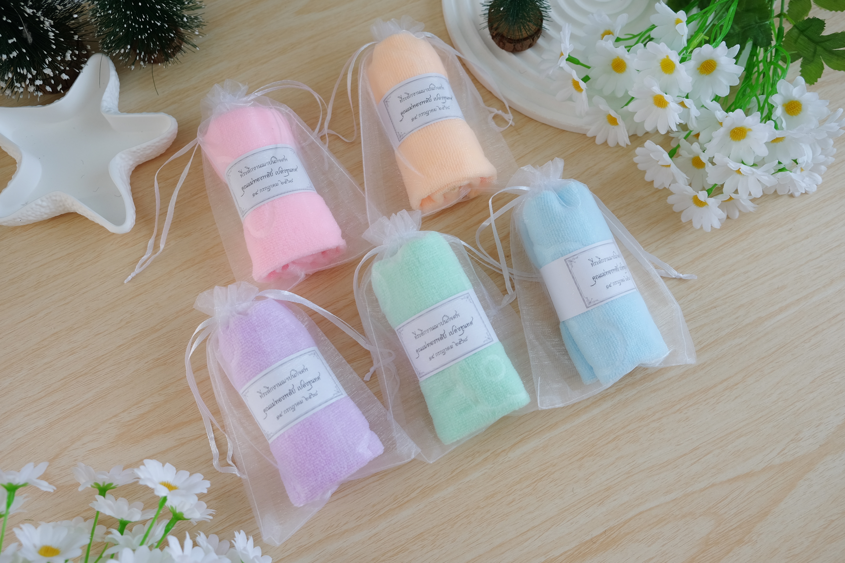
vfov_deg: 47.9
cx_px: 422
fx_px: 634
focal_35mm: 27
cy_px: 282
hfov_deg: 67.4
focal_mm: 18
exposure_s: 1/85
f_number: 2.8
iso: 200
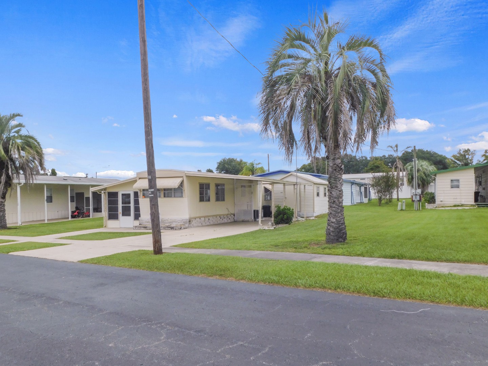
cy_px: 183
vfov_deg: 46.8
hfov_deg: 60.0
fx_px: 423
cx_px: 244
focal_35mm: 30
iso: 125
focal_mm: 5.3
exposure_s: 1/1000
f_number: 3.2
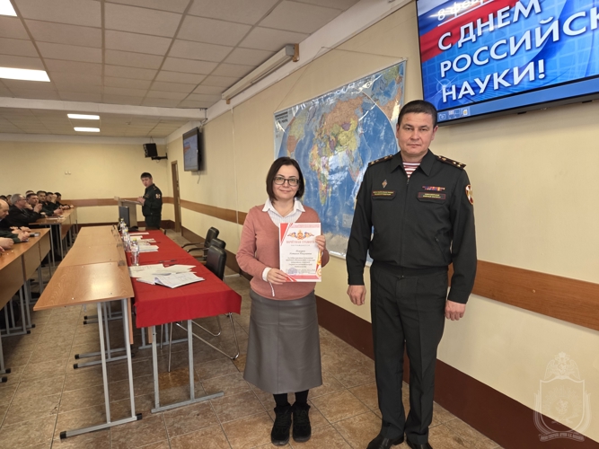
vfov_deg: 58.9
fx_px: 398
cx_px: 300
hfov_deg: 73.9
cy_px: 224
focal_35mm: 23
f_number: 1.8
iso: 200
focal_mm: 5.4
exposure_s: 1/100
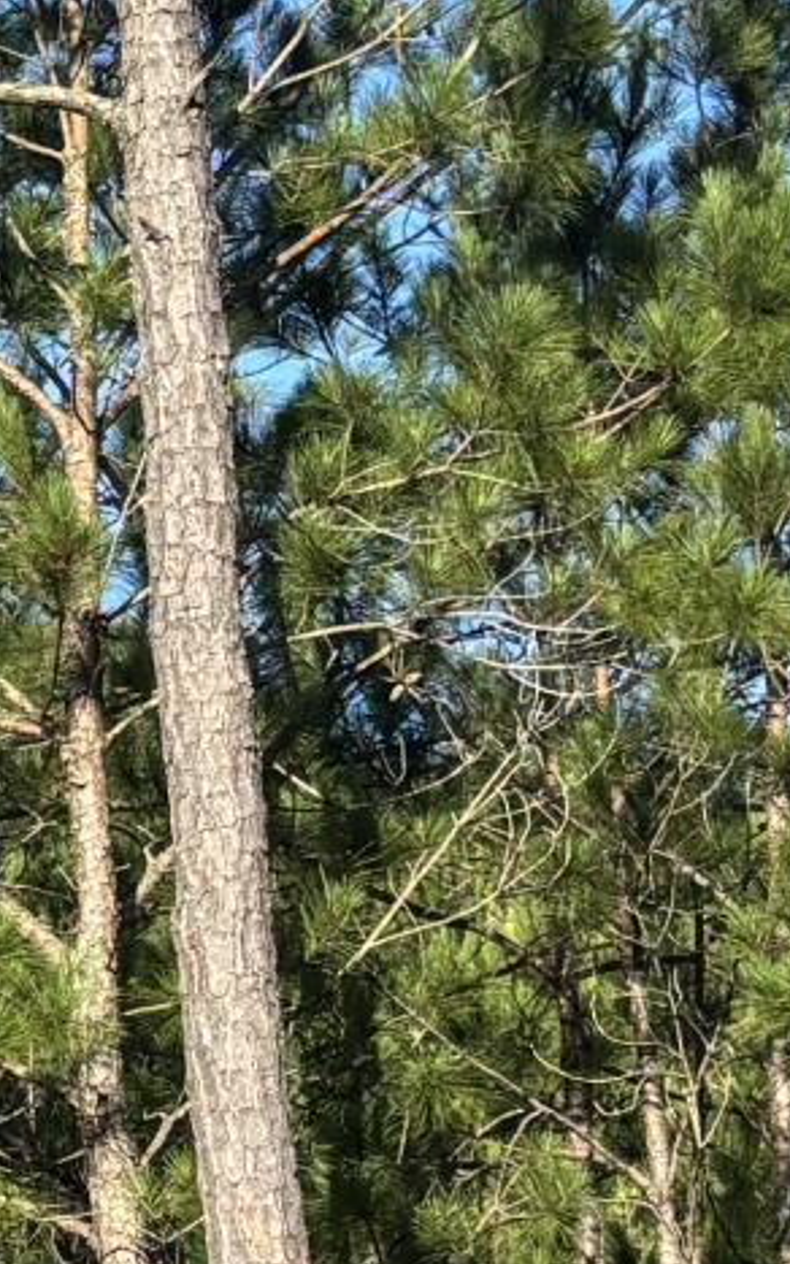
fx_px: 6095
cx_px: -1832
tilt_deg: +12.7
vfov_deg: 11.8
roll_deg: +0.4
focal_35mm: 177
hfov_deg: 6.5
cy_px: 942
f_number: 1.6
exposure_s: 1/1522
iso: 50
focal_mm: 5.96
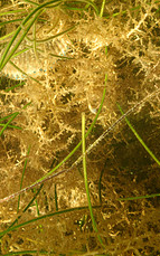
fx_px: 468
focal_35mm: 67
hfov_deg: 19.2
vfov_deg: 30.3
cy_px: 79
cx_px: 32
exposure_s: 1/160
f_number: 2.8
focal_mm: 4.5
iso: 100
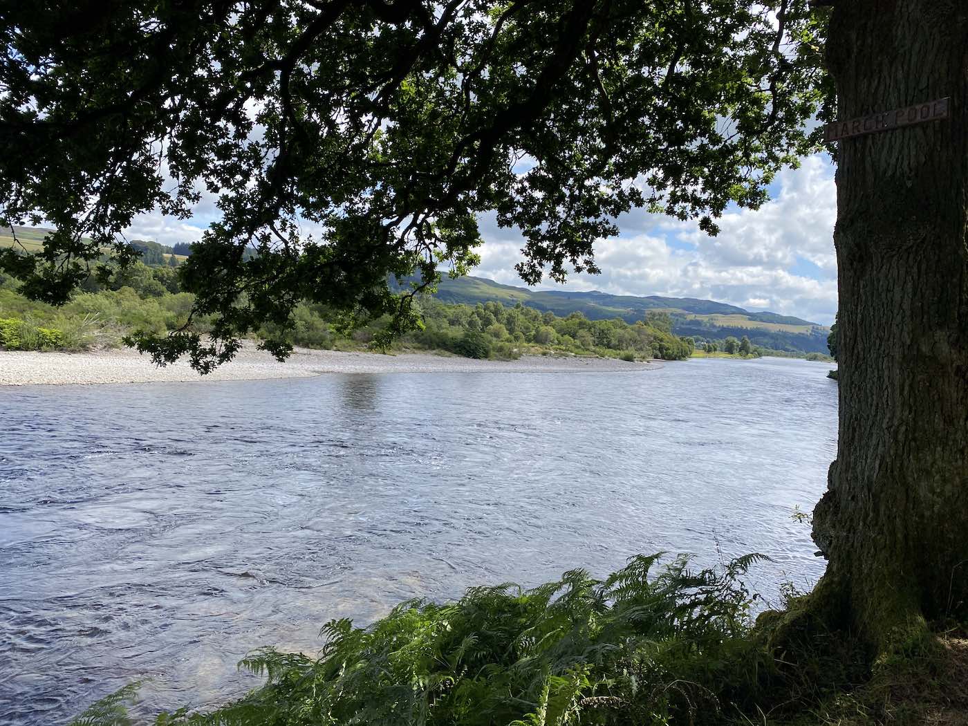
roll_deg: -3.0
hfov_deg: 67.3
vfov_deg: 53.1
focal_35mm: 26
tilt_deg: -2.2
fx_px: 727
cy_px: 363
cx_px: 484
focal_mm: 4.25
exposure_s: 1/1898
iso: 32
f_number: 1.8
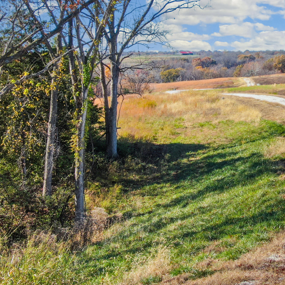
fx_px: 885
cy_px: 79
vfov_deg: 18.2
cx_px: 197
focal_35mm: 95
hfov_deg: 18.2
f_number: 3.8
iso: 100
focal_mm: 8.6
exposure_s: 1/12.5
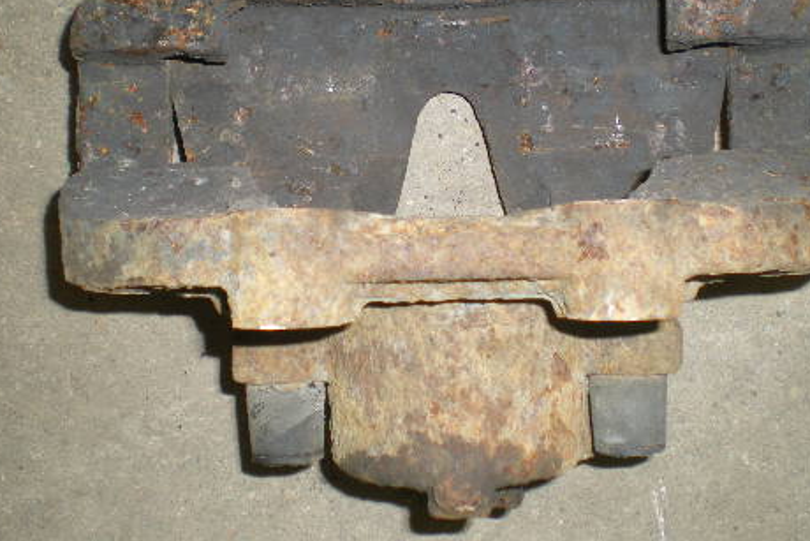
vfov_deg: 24.6
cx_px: 424
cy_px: 204
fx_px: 1238
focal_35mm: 55
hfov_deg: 36.2
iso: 95
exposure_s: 1/60
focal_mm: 6.3
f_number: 3.1
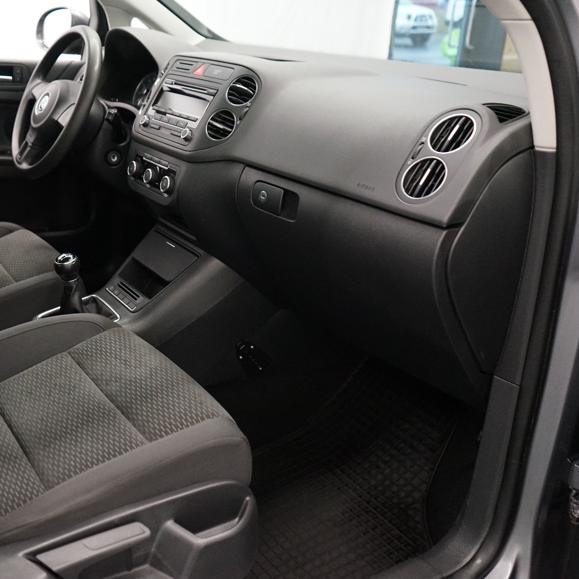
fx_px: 681
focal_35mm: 36
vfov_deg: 46.0
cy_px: 290
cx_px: 157
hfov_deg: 44.7
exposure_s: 1/160
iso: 5000
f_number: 3.5
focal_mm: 28
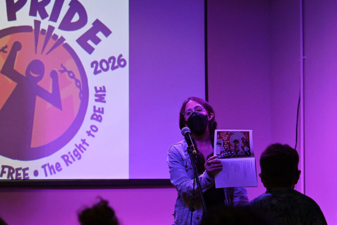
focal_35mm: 155
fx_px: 1448
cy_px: 105
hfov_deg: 13.3
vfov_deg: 8.9
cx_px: 119
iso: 2500
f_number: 4
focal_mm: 75
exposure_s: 1/200
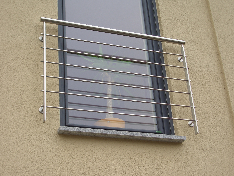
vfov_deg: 23.7
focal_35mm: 62
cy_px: 88
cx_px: 117
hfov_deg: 31.2
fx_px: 419
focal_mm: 10.2
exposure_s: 1/80
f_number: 3.5
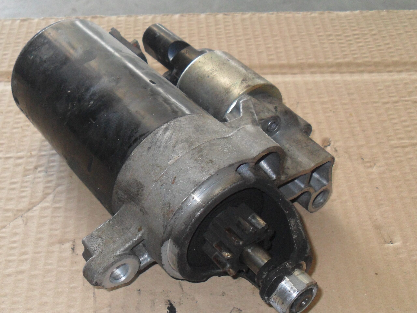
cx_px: 208
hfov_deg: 52.6
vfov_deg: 40.7
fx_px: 422
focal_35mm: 35
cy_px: 156
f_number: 3
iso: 200
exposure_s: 1/45
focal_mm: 6.3
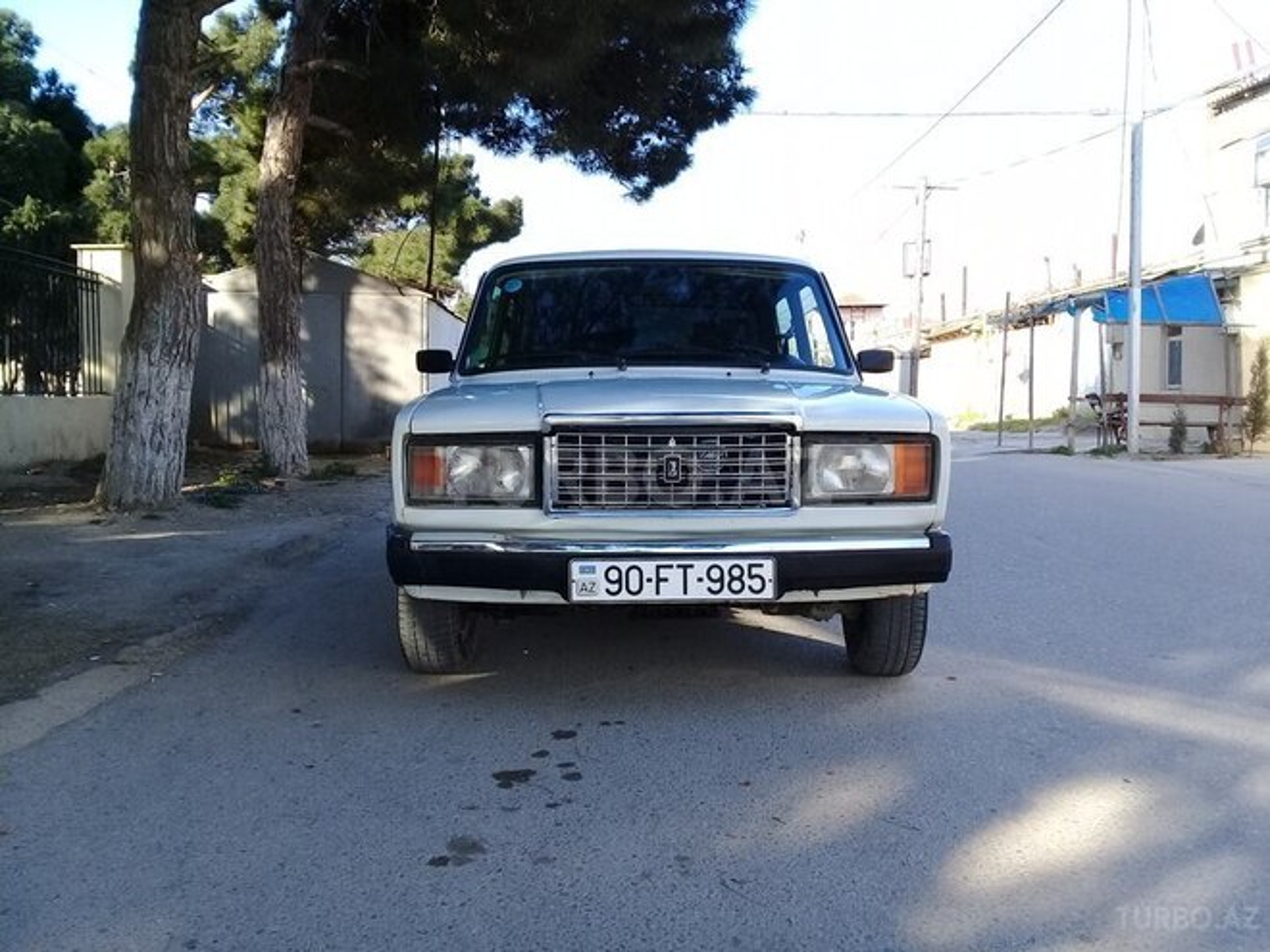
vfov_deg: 45.4
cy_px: 476
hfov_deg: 58.4
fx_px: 1137
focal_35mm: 31
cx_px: 635
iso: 50
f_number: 2.2
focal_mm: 3.3
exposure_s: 1/267
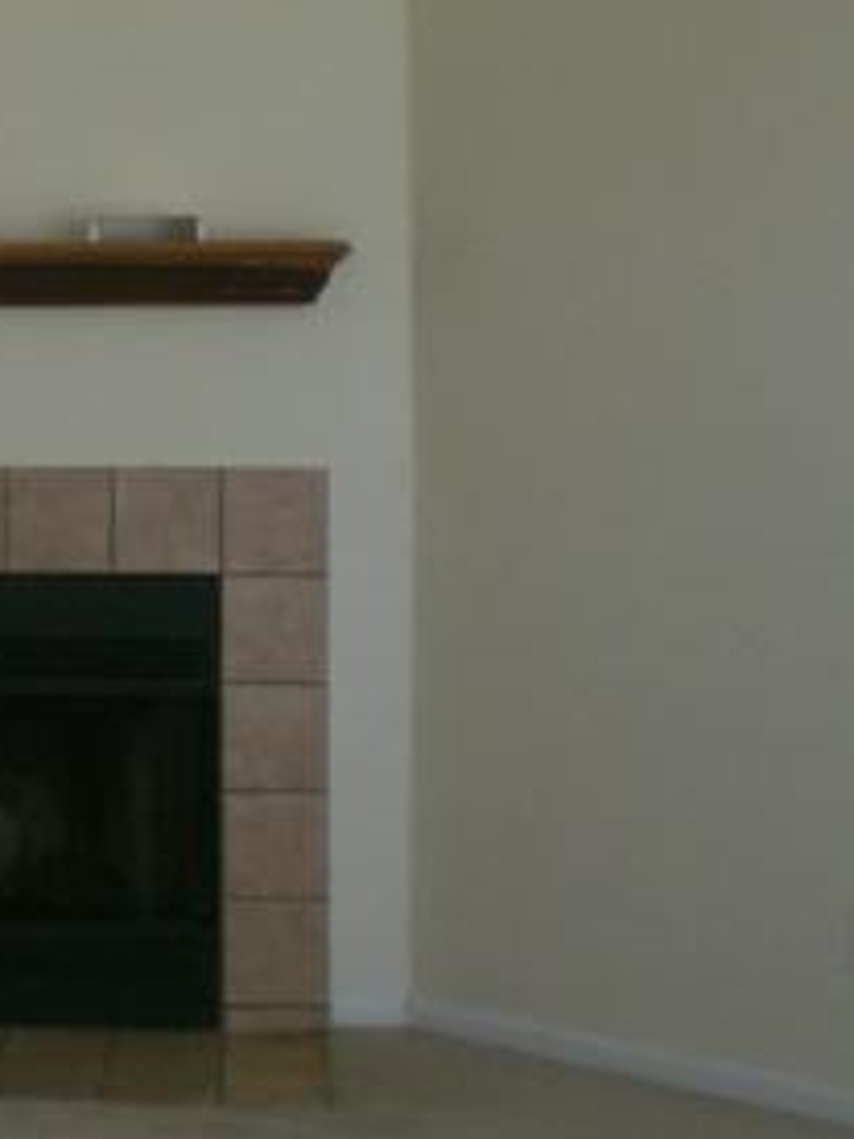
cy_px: 392
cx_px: 37
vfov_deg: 20.2
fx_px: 3191
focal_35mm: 97
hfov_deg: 15.0
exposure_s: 1/100
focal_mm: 6.3
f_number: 3.1
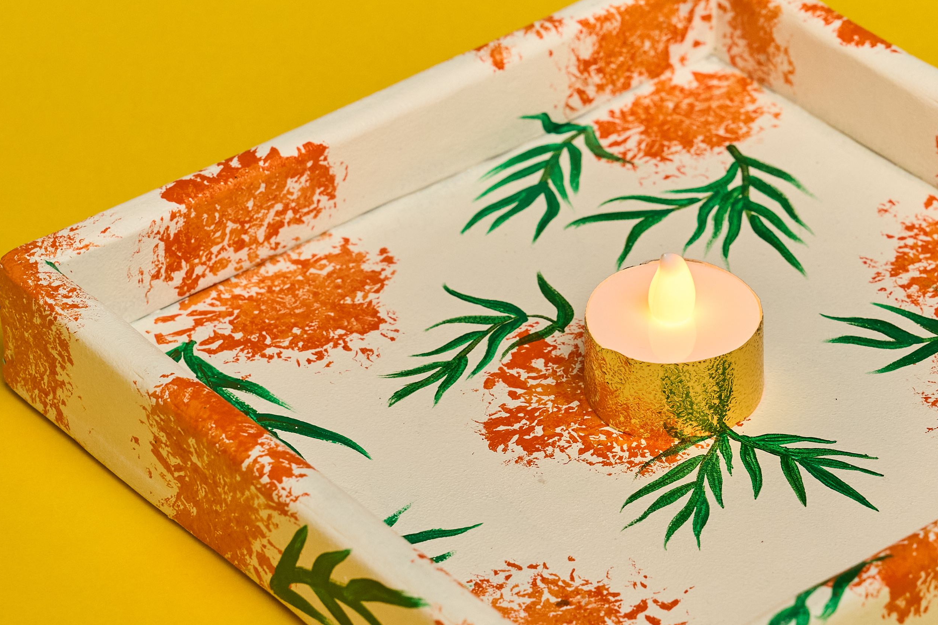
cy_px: 379
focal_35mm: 140
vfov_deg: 9.8
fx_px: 3647
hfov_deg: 14.6
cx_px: 630
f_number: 8
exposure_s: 1/100
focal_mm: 59
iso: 800
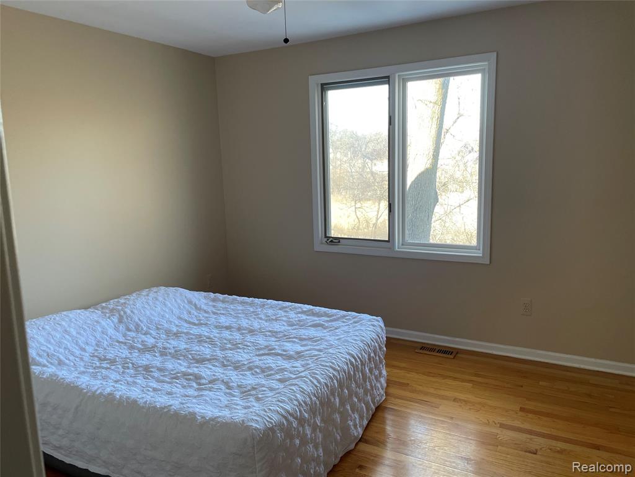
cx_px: 318
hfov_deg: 67.3
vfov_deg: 53.1
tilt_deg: -8.5
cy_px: 238
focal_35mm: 26
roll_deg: +2.2
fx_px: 477
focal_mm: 4.2
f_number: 1.6
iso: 80
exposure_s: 1/121
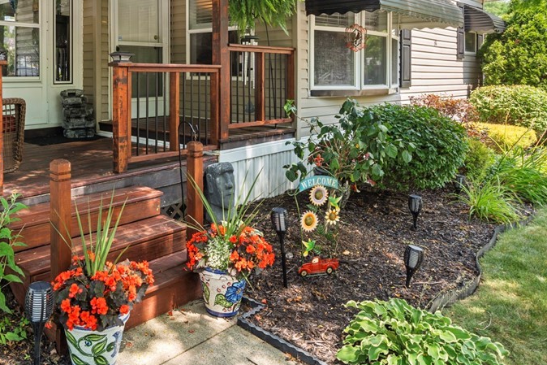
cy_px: 73
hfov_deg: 61.3
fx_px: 441
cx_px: 161
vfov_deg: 42.9
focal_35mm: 29
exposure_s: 1/20
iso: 250
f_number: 9
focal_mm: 18
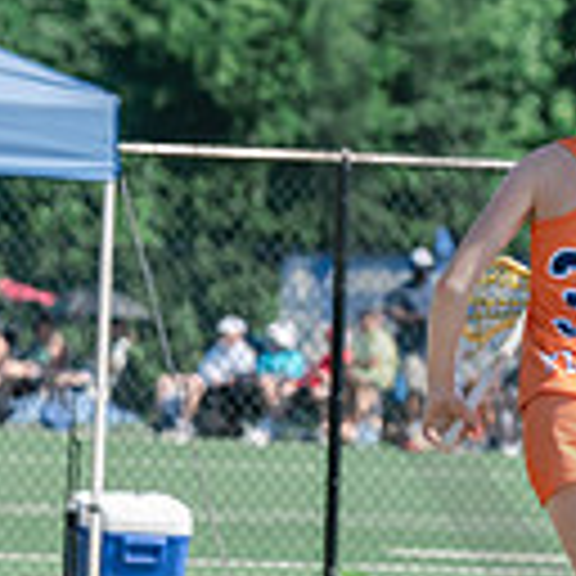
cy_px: 108
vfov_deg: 1.7
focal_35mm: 1035
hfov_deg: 1.7
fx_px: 19485
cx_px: 1038
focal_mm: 200
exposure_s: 1/1600
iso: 400
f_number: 5
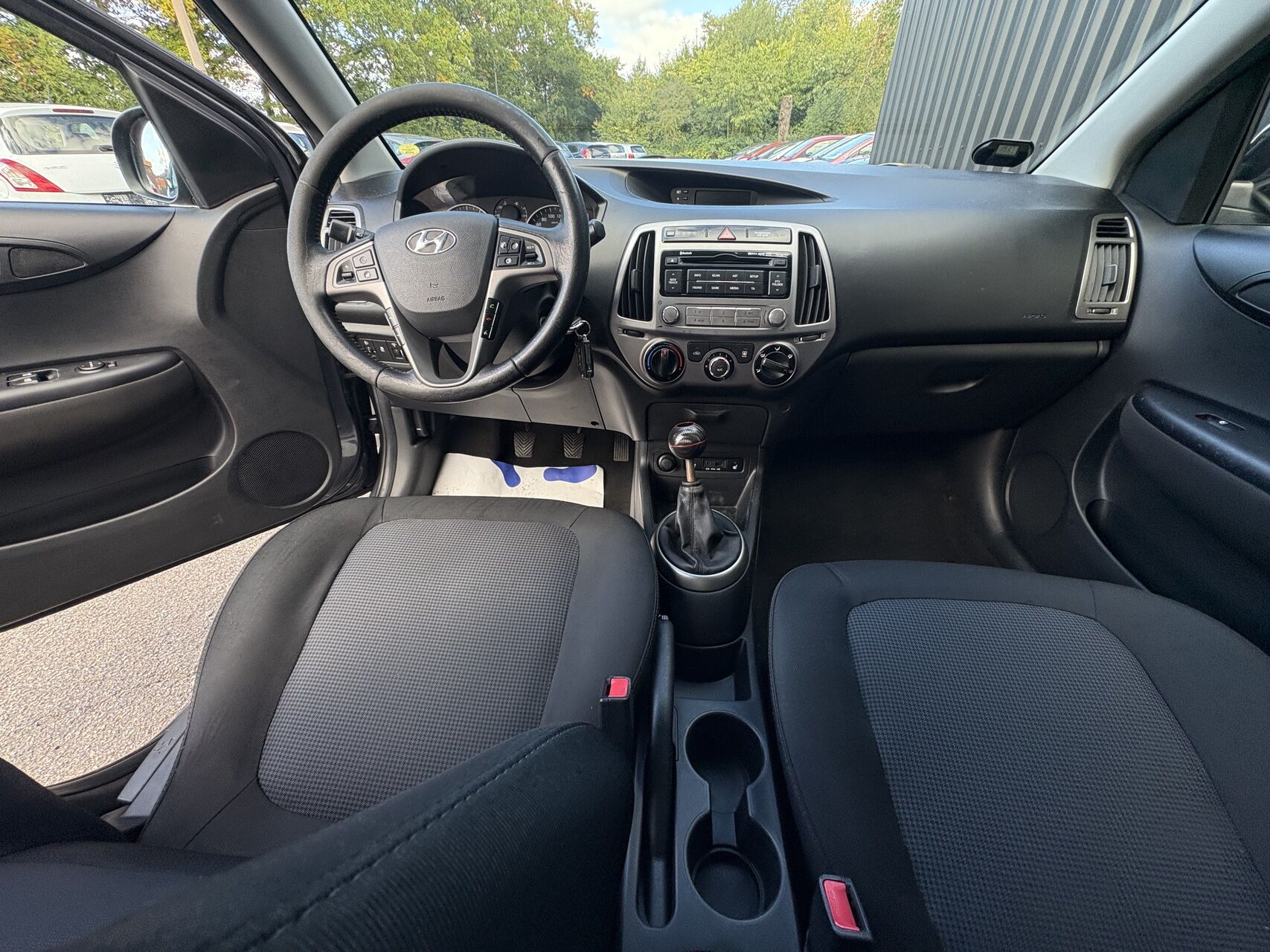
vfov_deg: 85.7
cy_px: 476
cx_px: 635
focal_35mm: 14
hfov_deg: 102.1
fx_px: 514
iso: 125
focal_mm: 2.22
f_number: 2.2
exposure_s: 1/104
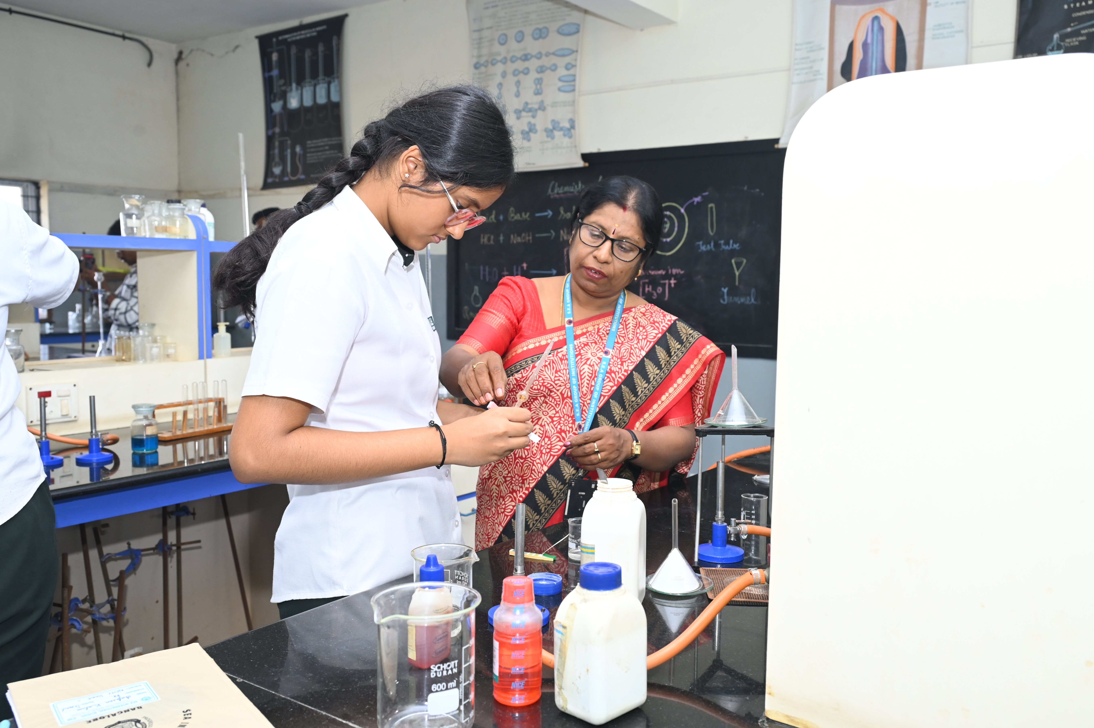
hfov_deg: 61.1
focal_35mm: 30
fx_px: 926
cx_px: 547
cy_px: 364
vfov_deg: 42.9
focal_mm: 30.5
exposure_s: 1/160
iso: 1250
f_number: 6.3
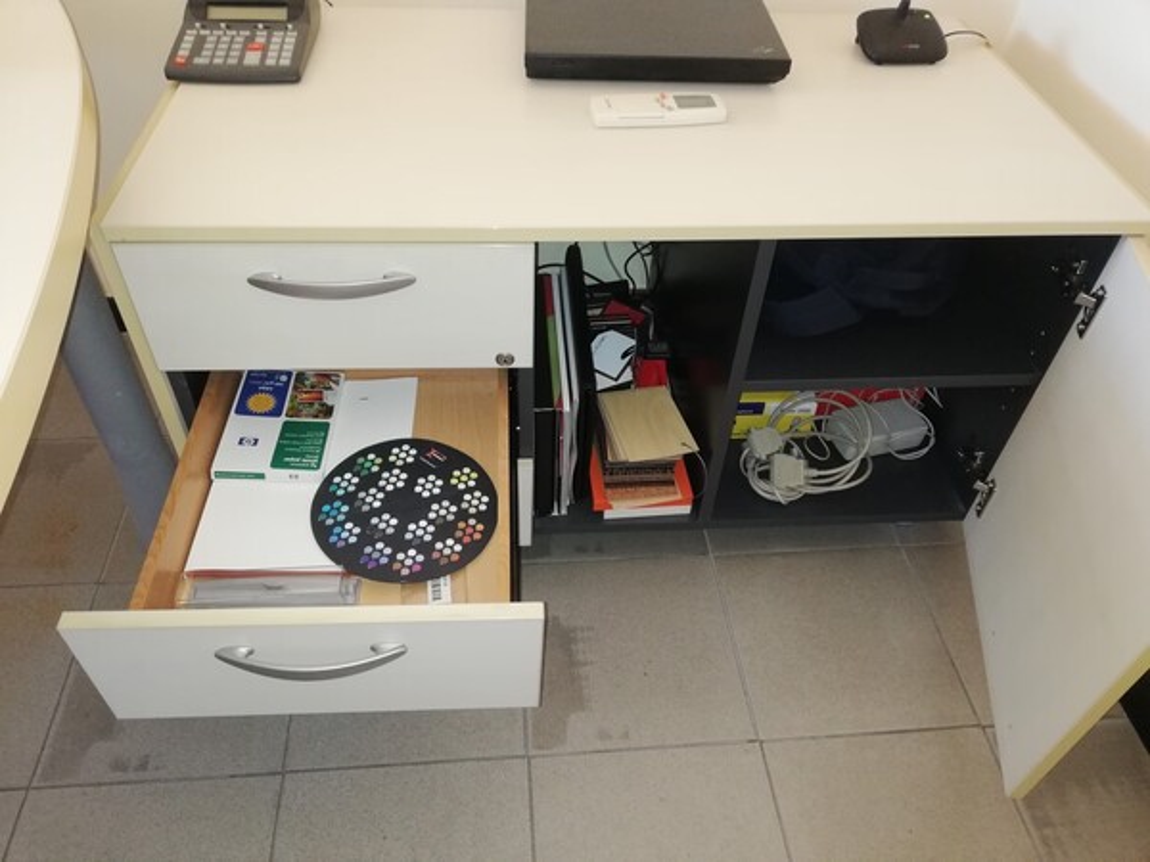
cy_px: 431
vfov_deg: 51.4
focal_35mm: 27
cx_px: 575
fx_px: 897
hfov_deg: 65.3
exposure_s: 1/25
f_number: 2.2
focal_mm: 3.81
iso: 320
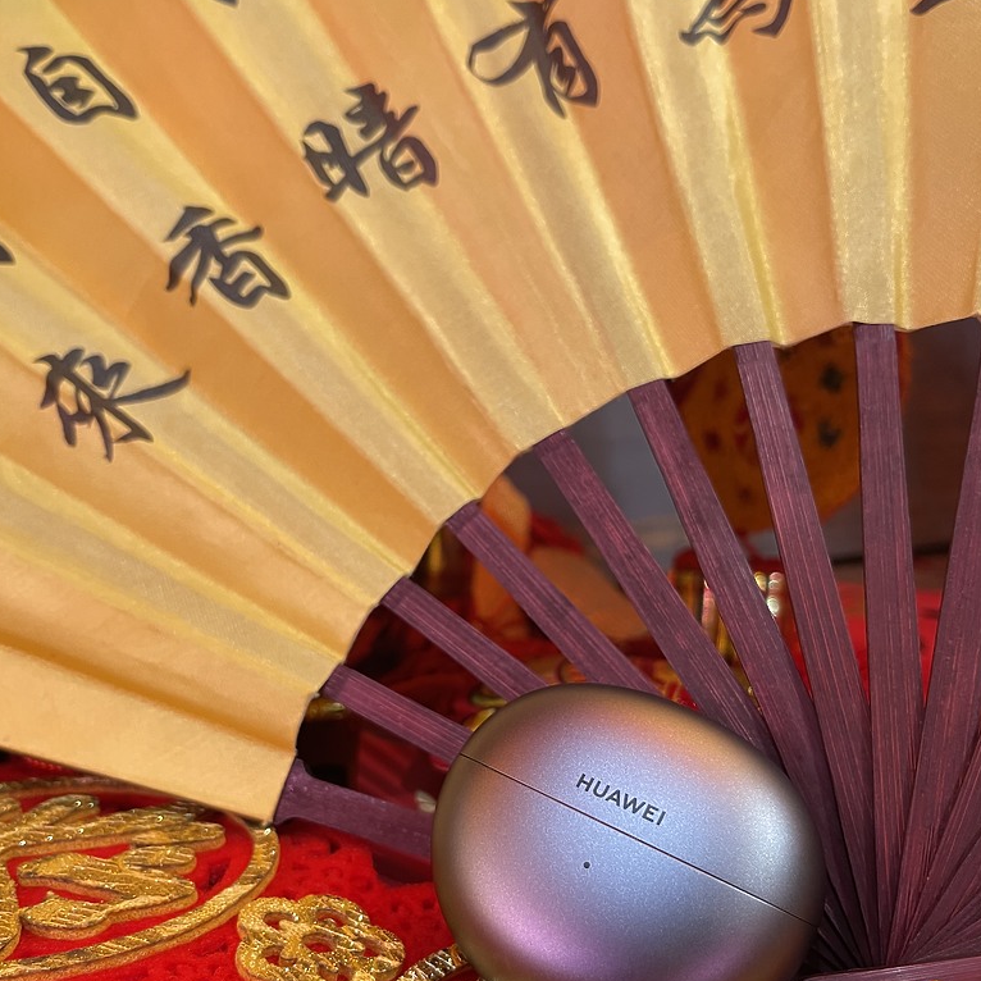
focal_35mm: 30
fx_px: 962
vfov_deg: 53.9
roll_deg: -2.9
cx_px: 490
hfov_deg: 54.0
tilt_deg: -18.9
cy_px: 557
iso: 320
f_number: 1.6
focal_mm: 5.1
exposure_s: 1/60
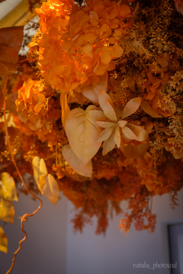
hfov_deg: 25.5
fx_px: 404
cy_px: 137
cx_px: 92
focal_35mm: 53
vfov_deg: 37.5
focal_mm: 35.3
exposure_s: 1/125
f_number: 2.8
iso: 400
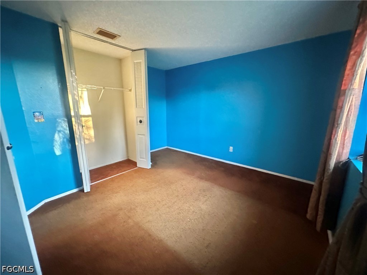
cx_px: 184
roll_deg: -0.7
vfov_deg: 85.7
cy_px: 138
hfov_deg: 102.1
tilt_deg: -10.1
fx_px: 148
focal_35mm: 14
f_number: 2.2
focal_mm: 2.22
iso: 1000
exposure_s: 1/40
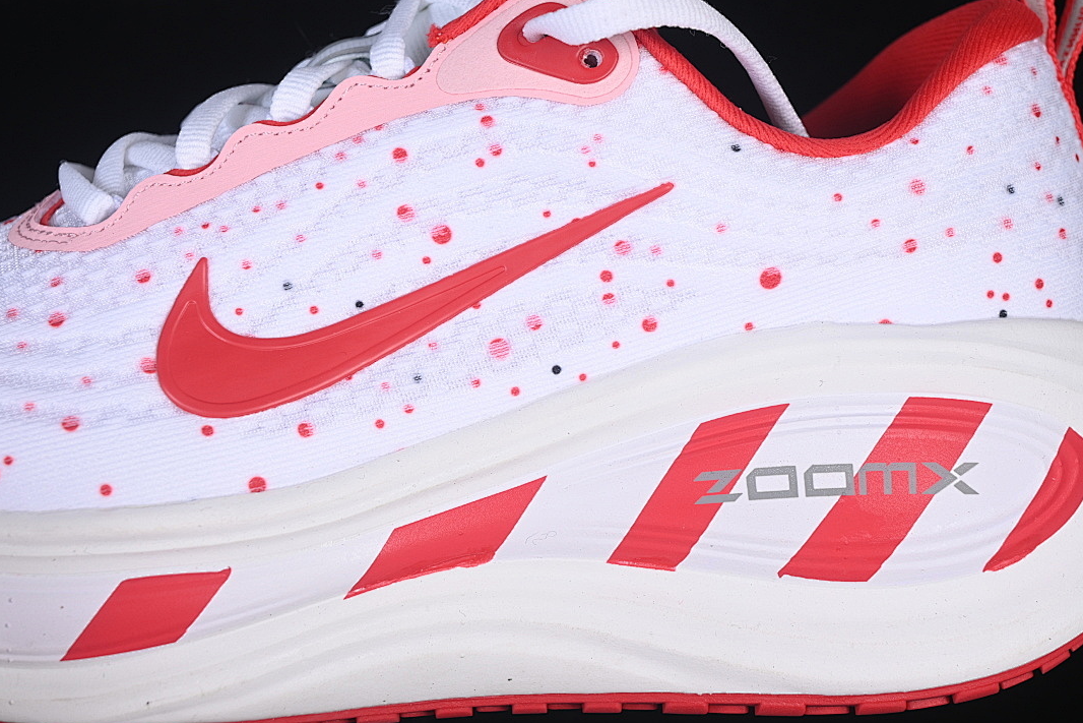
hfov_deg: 26.6
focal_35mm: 76
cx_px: 543
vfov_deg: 18.0
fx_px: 2286
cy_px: 362
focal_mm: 50
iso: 160
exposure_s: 1/80
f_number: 7.1
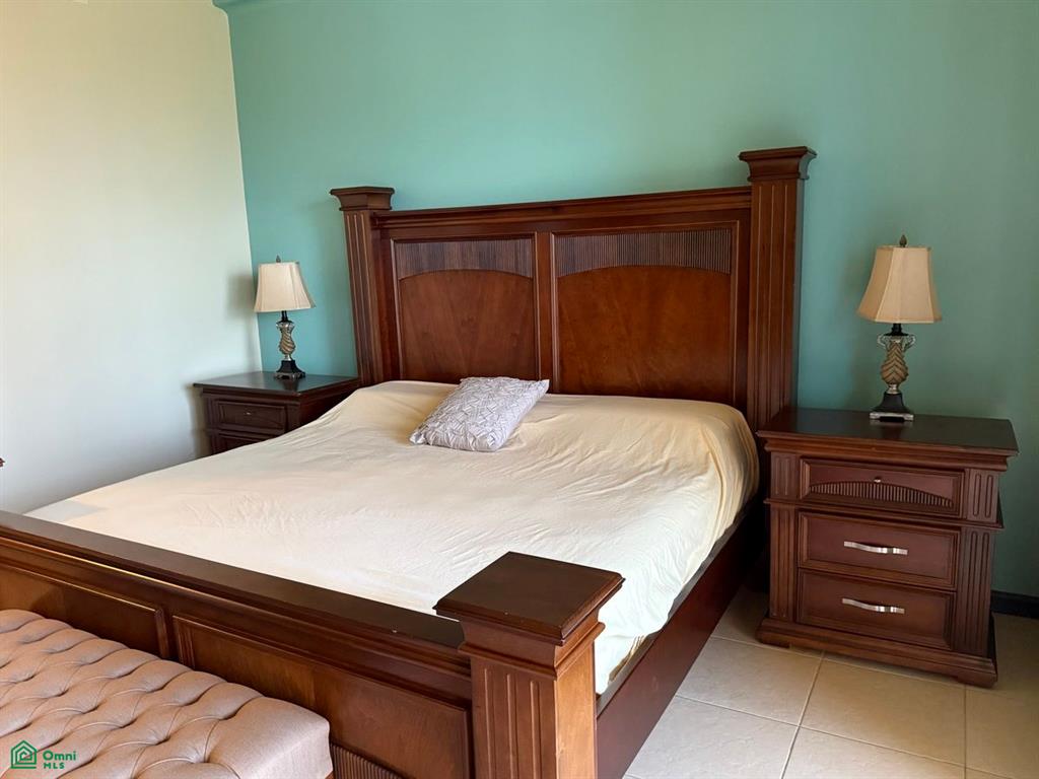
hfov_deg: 71.6
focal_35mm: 24
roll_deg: -0.3
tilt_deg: -10.6
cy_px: 390
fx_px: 720
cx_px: 520
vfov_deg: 56.8
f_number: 1.78
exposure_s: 1/60
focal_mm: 6.76
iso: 800
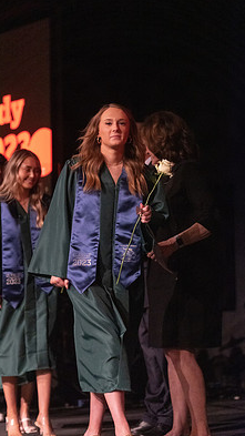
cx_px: 126
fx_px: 1109
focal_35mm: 96
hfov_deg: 12.6
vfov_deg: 22.2
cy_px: 199
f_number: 2.8
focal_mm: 80
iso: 16000
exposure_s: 1/1000
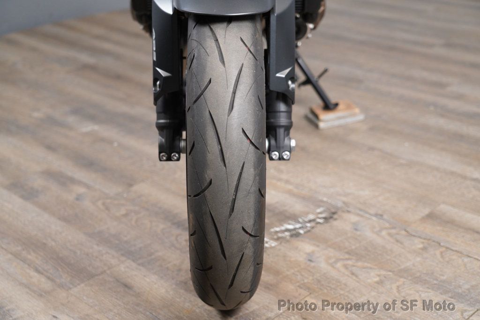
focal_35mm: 57
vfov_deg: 23.8
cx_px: 240
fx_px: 760
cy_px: 160
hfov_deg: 35.0
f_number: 4
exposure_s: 1/100
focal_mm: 57
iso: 1600
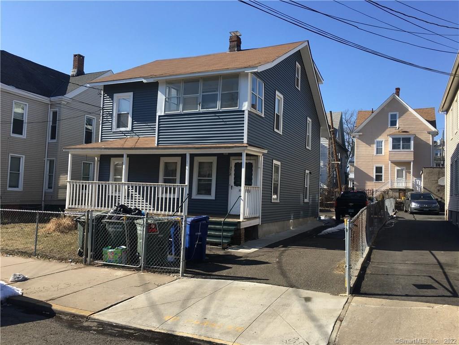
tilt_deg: +5.4
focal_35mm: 29
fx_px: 385
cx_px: 230
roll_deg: -2.1
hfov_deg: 61.7
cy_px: 172
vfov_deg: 48.2
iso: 25
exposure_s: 1/1012
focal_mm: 4.15
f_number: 2.2
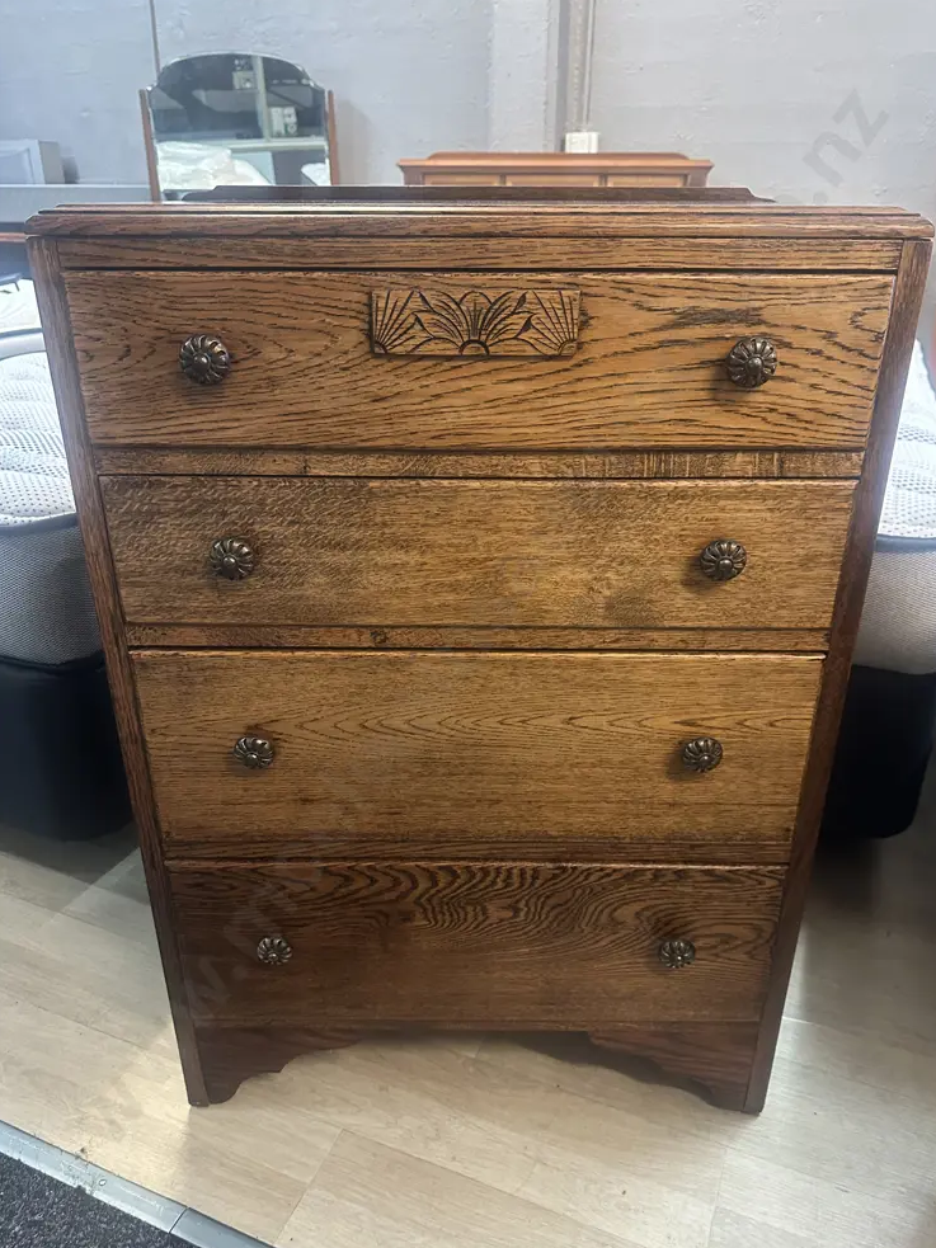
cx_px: 481
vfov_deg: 69.4
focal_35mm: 25
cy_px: 622
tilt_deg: -24.8
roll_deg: -2.3
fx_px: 902
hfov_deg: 54.9
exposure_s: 1/50
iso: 640
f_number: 1.78
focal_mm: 6.86
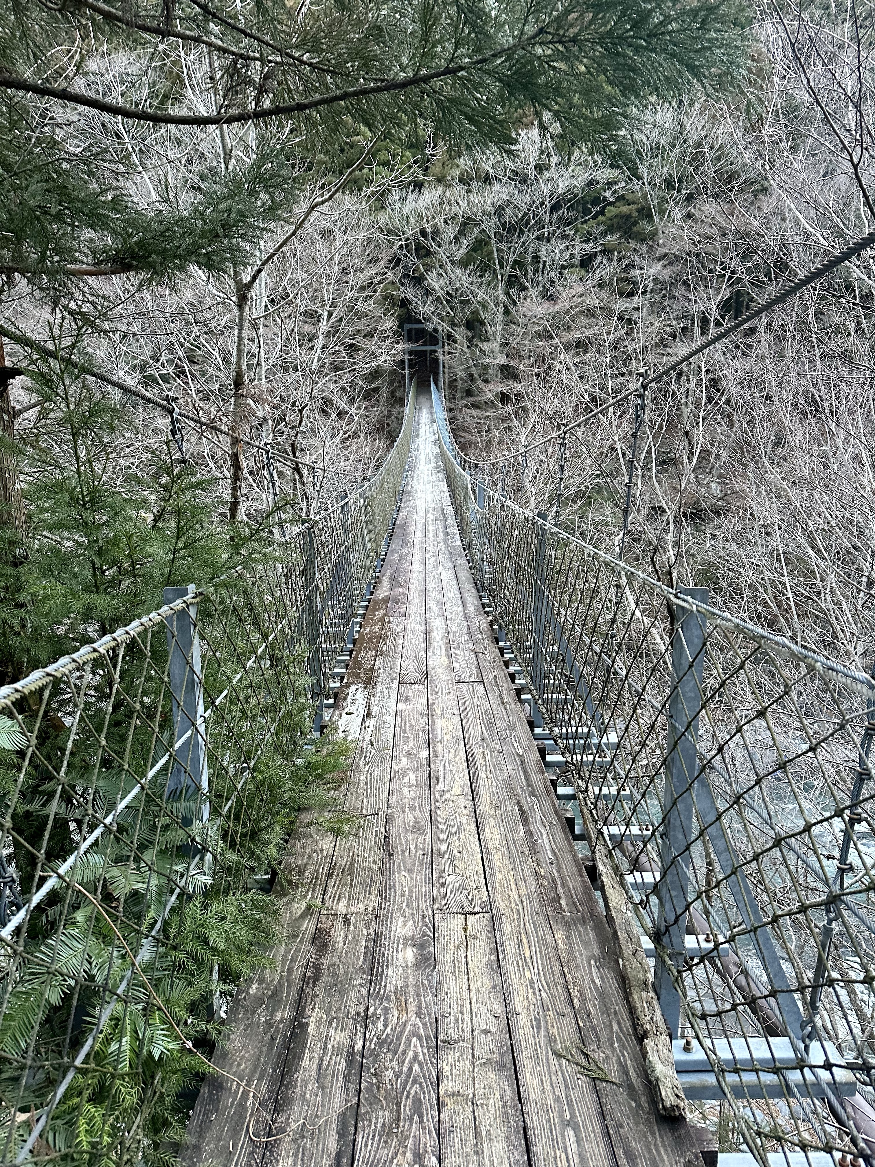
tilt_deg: -17.0
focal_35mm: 24
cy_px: 584
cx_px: 438
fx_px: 809
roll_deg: +1.5
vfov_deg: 71.6
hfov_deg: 56.8
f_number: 1.78
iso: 400
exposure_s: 1/60
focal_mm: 6.86
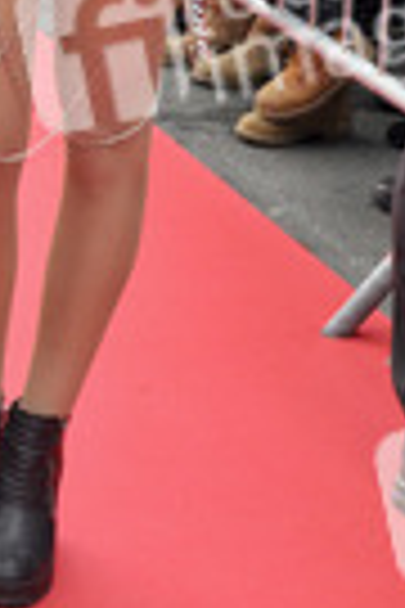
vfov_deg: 13.9
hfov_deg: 9.4
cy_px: -198
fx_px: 2396
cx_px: -160
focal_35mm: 142
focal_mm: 32
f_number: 6.3
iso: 400
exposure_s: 1/125
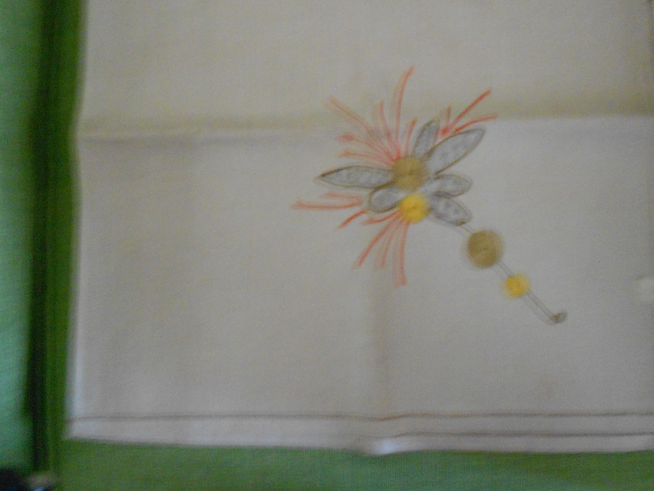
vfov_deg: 43.9
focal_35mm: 32
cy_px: 191
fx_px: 605
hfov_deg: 56.7
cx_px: 361
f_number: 3.2
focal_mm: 4.6
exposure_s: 1
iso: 500
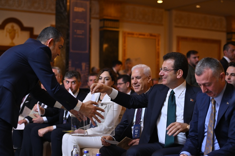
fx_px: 509
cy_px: 78
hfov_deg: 26.0
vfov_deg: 17.5
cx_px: 118
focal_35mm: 78
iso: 1000
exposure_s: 1/160
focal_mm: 78
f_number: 2.8
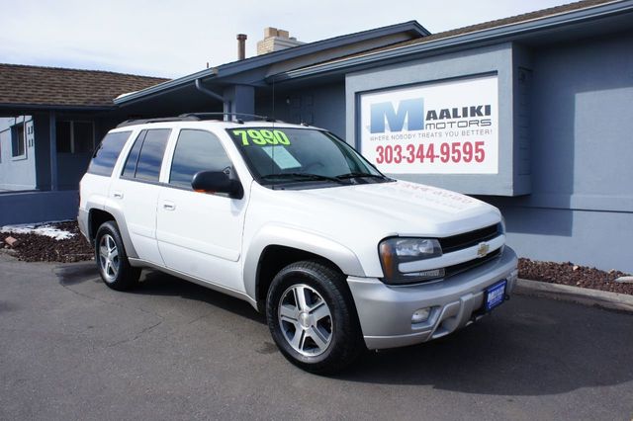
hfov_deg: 67.4
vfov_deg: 47.9
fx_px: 474
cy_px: 210
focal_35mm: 27
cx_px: 316
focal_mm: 18
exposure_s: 1/160
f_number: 11
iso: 200
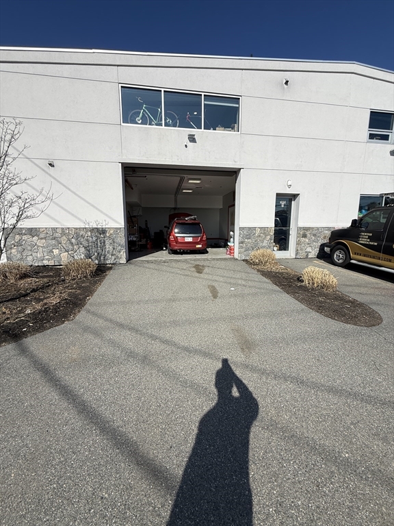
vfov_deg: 102.1
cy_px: 263
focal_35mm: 14
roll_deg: +0.0
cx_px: 197
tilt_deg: -8.9
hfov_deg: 85.7
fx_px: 212
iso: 50
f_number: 2.2
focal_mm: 2.22
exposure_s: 1/3289
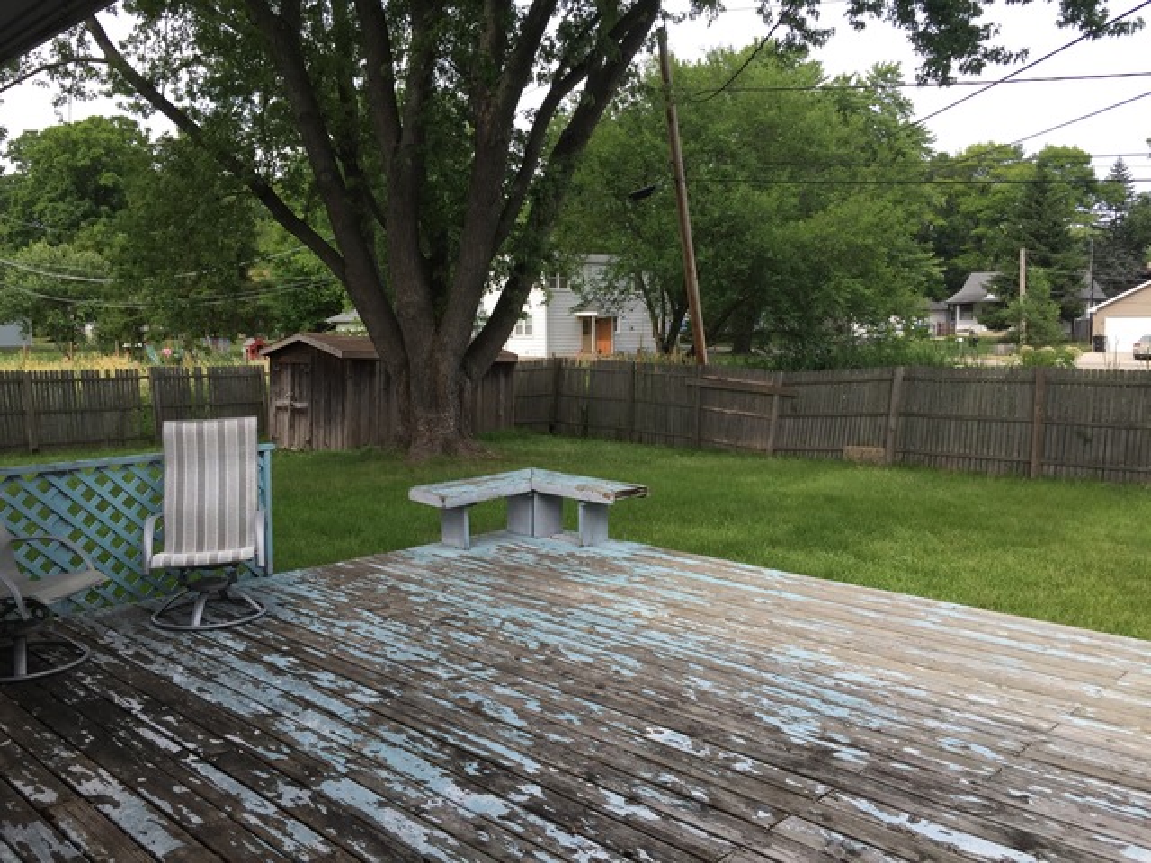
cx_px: 576
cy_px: 432
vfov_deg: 48.2
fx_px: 964
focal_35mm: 29
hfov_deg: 61.7
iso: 32
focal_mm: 4.15
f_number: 2.2
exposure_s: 1/501
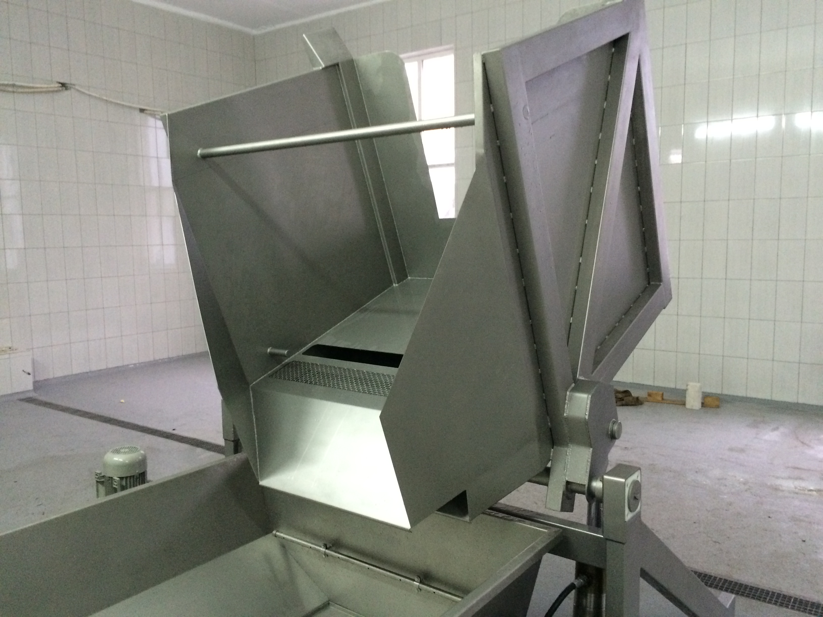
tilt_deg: -6.3
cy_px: 308
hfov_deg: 61.7
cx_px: 412
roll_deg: +2.6
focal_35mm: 29
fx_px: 689
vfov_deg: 48.2
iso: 250
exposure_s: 1/25
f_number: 2.2
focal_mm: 4.15
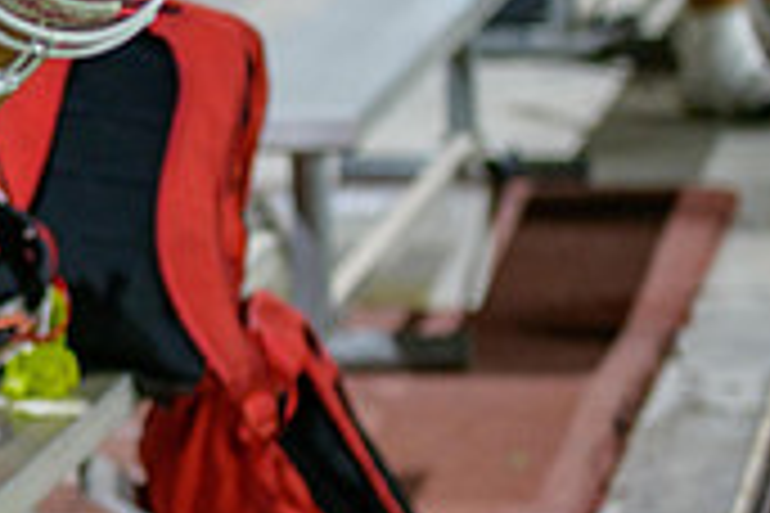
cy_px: 254
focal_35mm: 238
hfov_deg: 8.5
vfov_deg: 5.8
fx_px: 5090
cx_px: -194
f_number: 2.8
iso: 2000
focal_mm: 70
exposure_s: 1/320
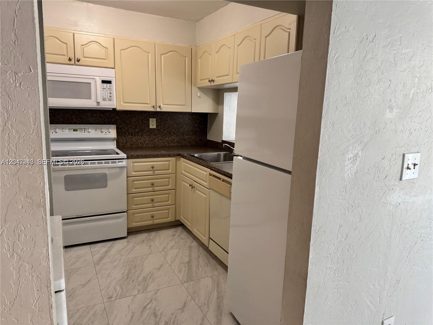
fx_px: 300
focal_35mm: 24
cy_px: 162
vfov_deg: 56.8
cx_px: 216
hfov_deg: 71.6
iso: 160
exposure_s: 1/121
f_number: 1.78
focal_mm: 6.76
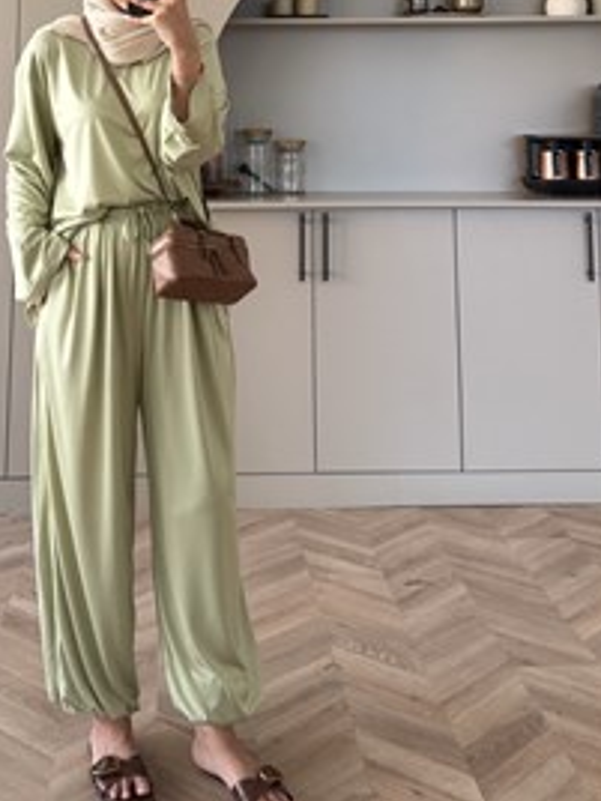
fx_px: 857
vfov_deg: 49.4
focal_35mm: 37
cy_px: 276
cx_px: 150
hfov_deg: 37.7
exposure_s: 1/121
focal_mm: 6.76
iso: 160
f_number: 1.78
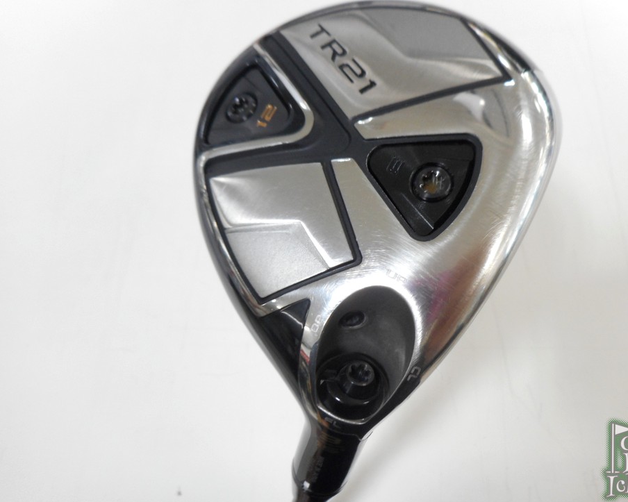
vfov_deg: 53.2
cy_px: 249
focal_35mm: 27
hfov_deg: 64.0
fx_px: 502
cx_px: 342
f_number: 3.7
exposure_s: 1/30
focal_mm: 4.5
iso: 180
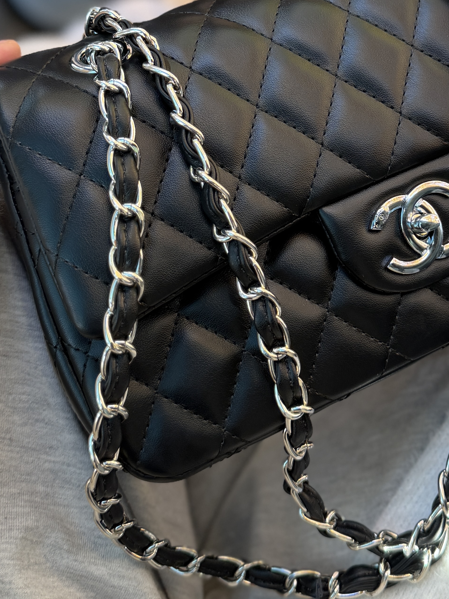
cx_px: 329
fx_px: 934
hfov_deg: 26.7
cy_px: 138
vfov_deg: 34.7
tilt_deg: -56.5
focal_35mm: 54
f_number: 1.78
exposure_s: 1/121
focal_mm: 6.76
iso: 100
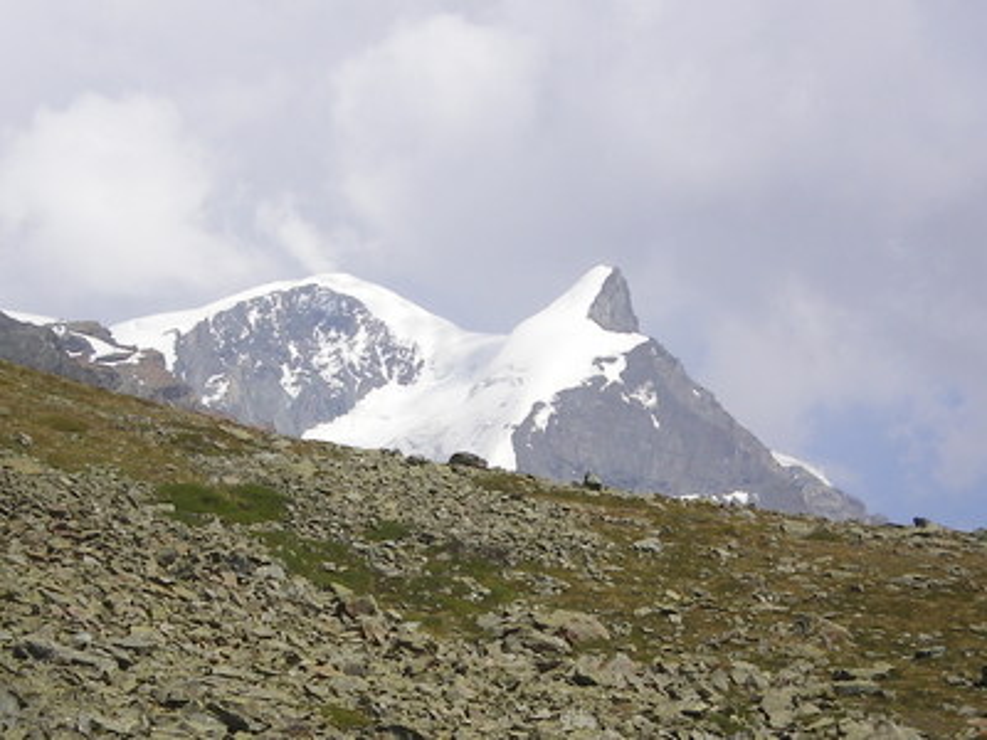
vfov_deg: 19.9
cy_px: 370
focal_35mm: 74
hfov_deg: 26.3
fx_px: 2110
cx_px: 494
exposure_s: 1/320
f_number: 6.5
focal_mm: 12.3
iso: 64
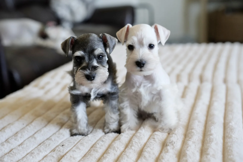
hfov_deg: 30.9
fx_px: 439
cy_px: 81
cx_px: 122
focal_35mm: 65
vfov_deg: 21.0
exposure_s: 1/160
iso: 1000
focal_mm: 65
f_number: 4
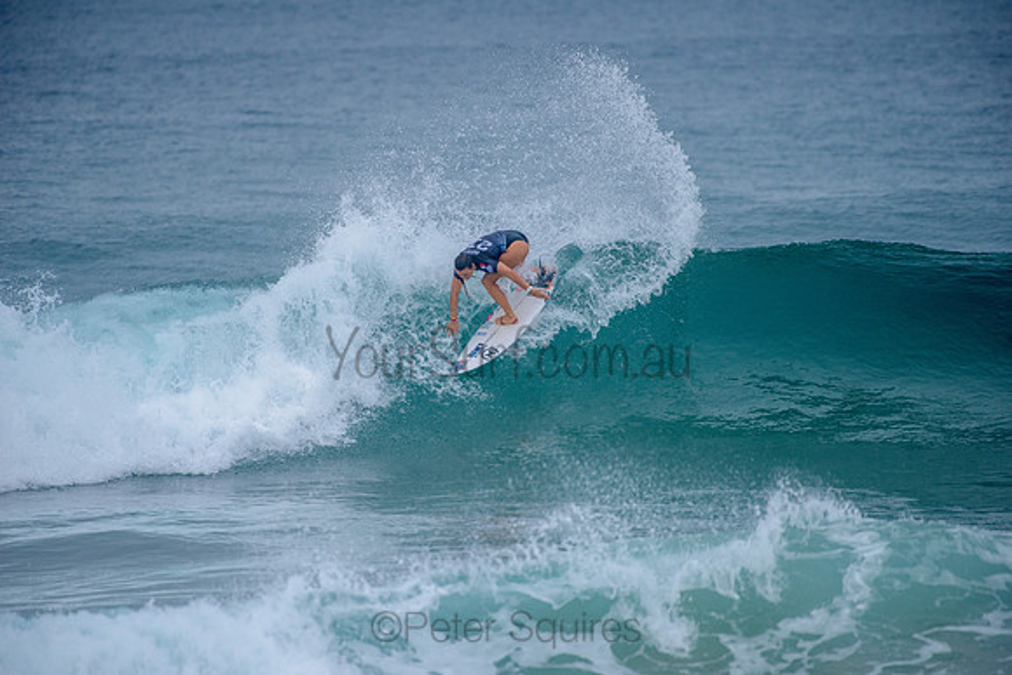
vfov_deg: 2.8
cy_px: 338
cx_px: 506
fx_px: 14061
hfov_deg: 4.1
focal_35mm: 500
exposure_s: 1/2000
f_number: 5.6
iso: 500
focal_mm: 500
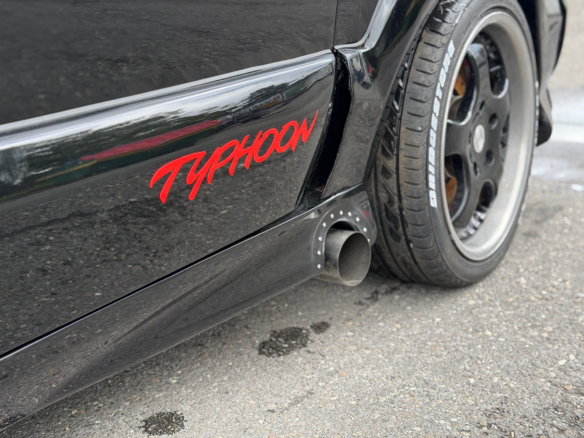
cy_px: 219
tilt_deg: -19.1
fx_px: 810
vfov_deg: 30.3
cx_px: 292
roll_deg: +2.0
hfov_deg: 39.7
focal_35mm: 48
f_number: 1.78
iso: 80
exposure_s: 1/478
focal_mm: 6.76
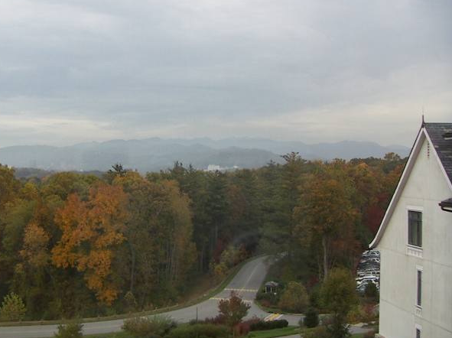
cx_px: 131
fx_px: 678
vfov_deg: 28.0
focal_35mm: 52
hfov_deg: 36.3
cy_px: 176
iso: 50
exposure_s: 1/100
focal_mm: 4.7
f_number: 2.8
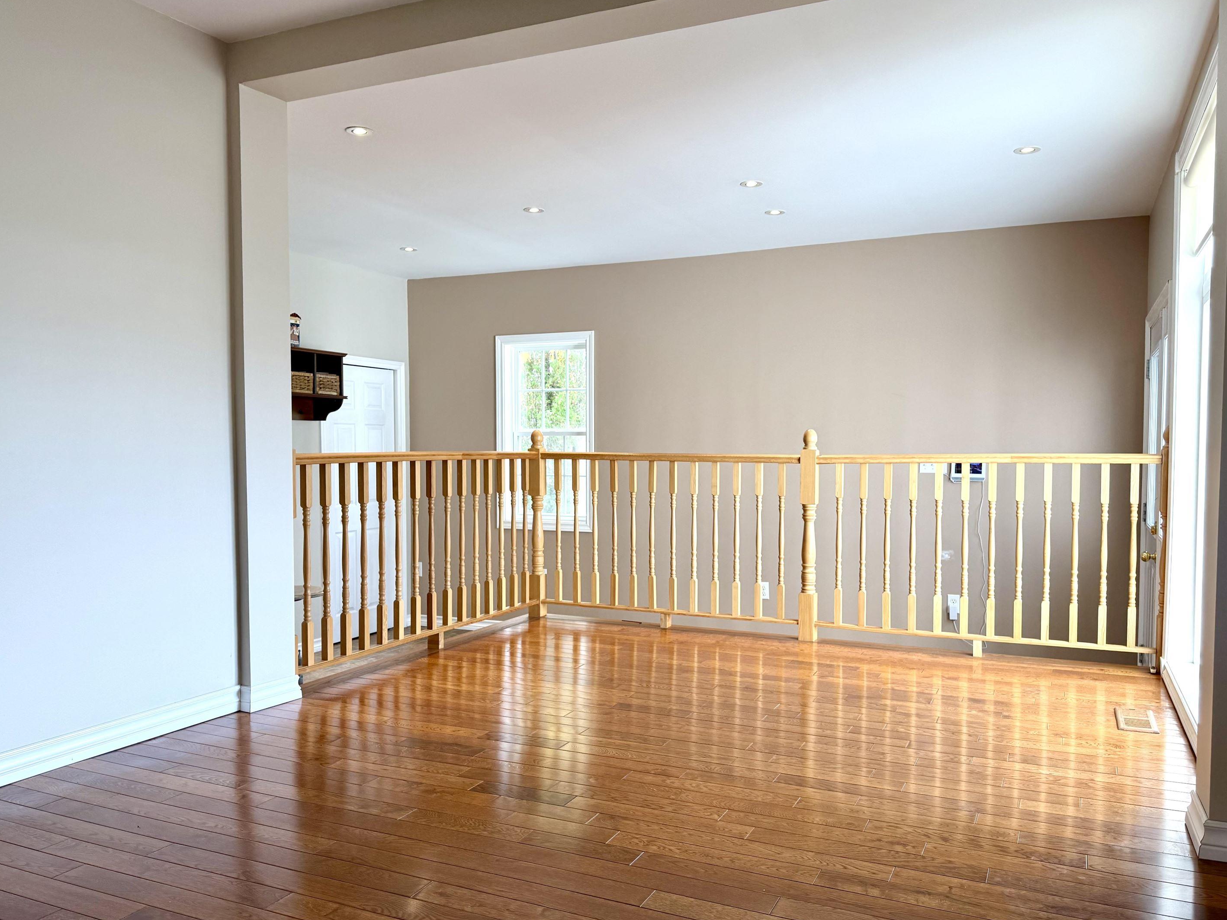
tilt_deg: -2.7
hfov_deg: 67.3
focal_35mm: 26
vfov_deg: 53.0
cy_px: 487
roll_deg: +0.6
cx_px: 640
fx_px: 922
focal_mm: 6.76
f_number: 1.78
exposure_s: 1/177
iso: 80
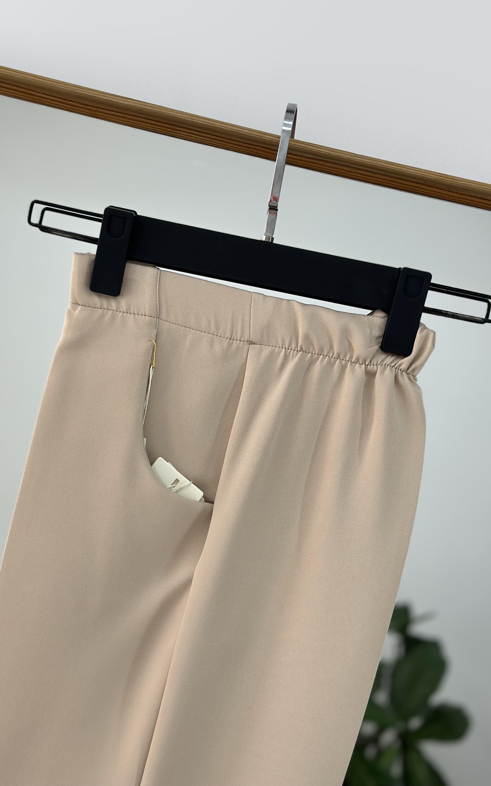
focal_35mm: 51
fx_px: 1092
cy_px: 393
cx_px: 208
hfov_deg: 25.3
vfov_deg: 39.6
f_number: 1.78
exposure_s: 1/395
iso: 80
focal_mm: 6.86
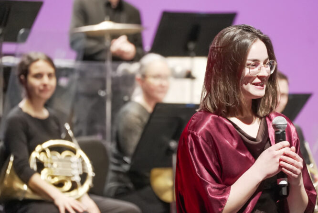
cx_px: 218
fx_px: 3262
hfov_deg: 5.6
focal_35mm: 369
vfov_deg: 3.7
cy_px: 102
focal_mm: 240
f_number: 6.3
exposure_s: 1/125
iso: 10000
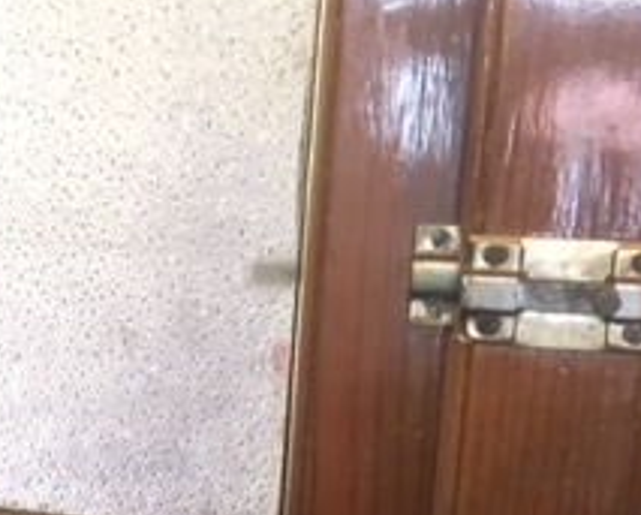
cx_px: -286
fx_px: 1615
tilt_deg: -13.3
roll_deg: -0.1
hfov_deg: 19.8
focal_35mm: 85
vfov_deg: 18.0
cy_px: 370
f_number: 2.2
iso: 200
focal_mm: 4.15
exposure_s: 1/15
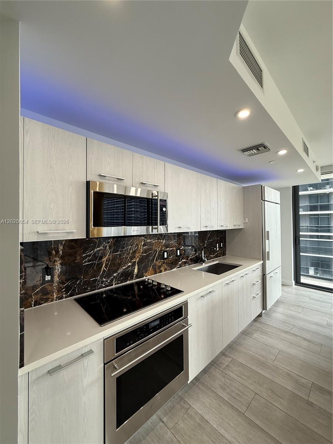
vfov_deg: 102.1
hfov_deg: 85.7
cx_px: 166
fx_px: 180
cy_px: 222
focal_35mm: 14
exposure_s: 1/120
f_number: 2.2
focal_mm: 2.22
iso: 100
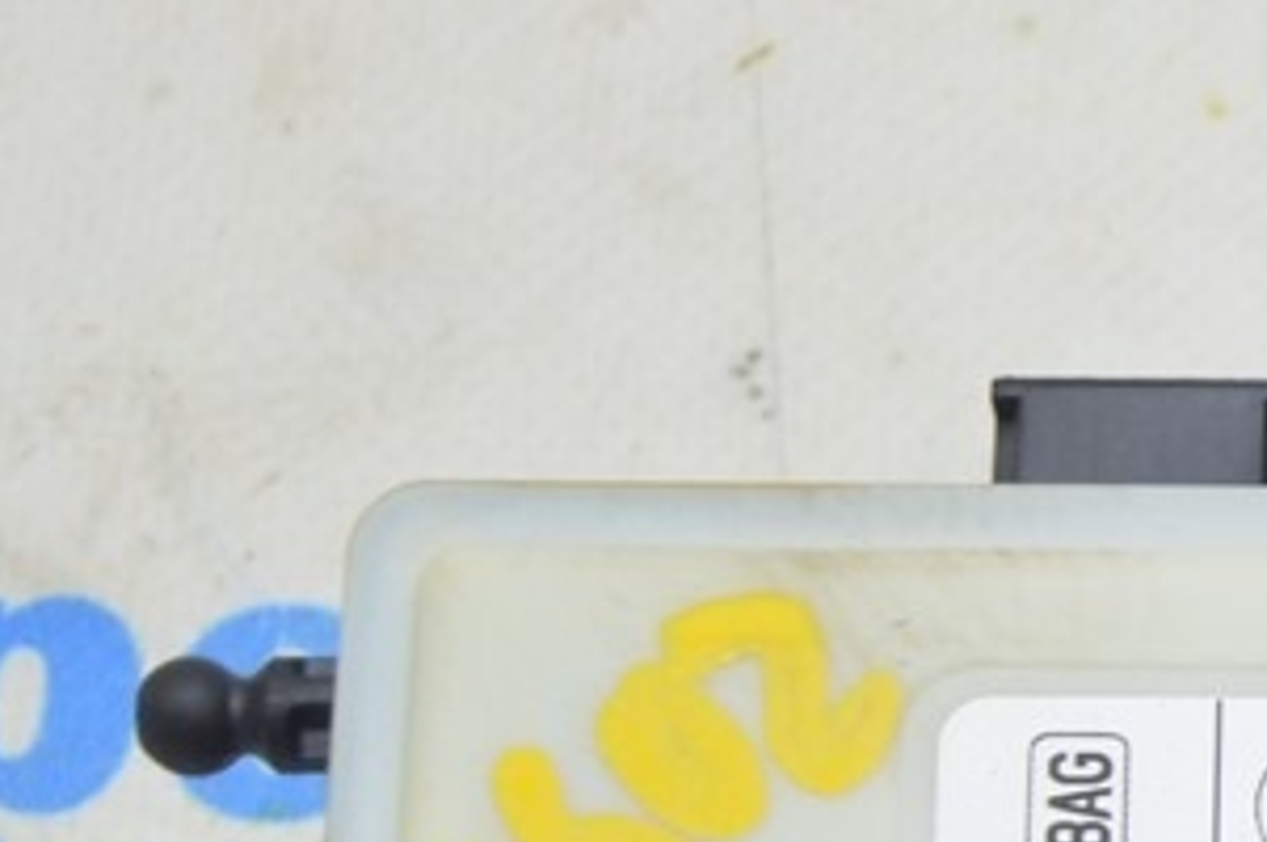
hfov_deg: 9.9
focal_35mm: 204
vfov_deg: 6.6
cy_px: 1164
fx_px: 7172
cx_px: 1738
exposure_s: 1/20
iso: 400
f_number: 5.6
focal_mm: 40
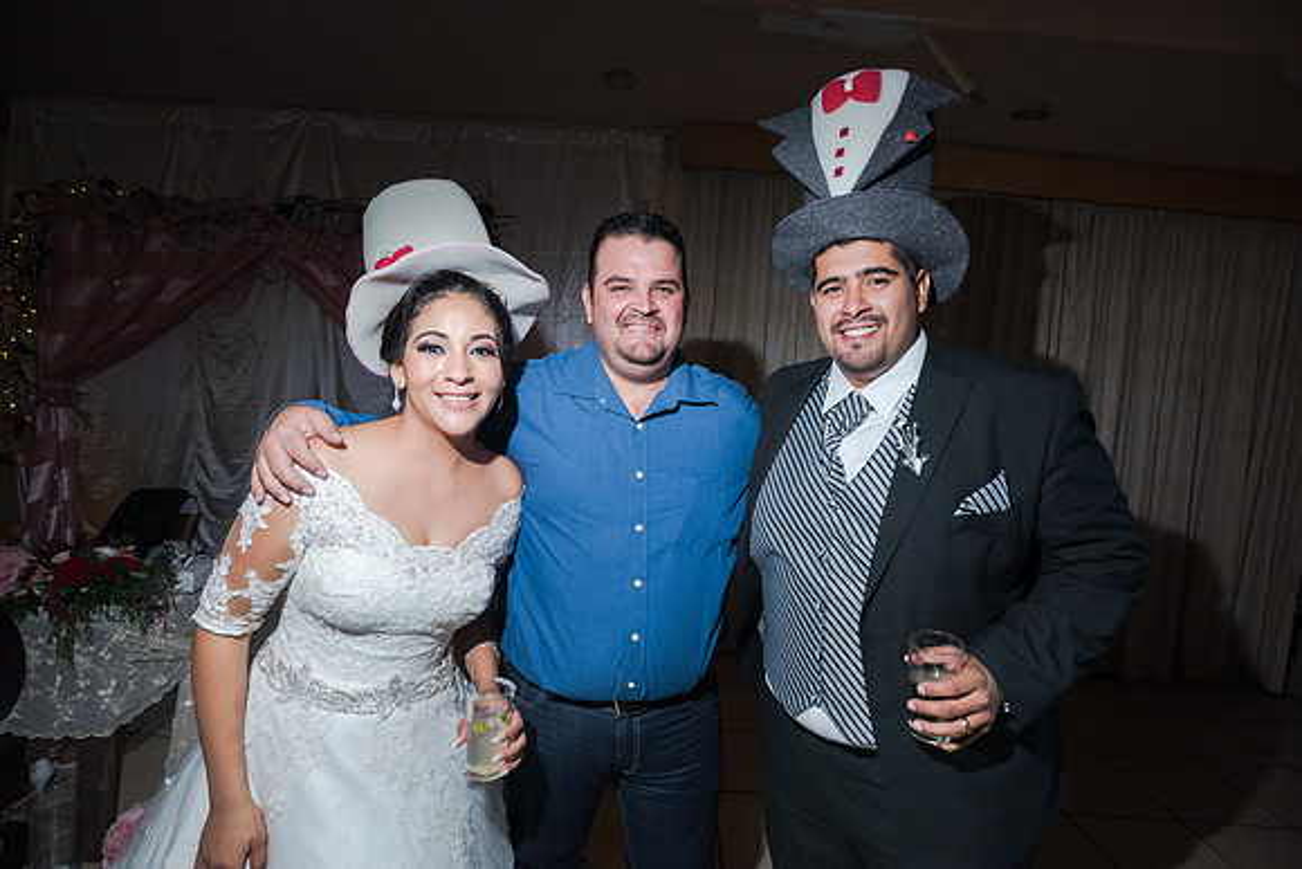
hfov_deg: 93.3
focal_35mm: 17
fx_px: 615
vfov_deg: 70.5
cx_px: 651
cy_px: 434
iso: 1600
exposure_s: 1/100
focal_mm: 17
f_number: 3.5
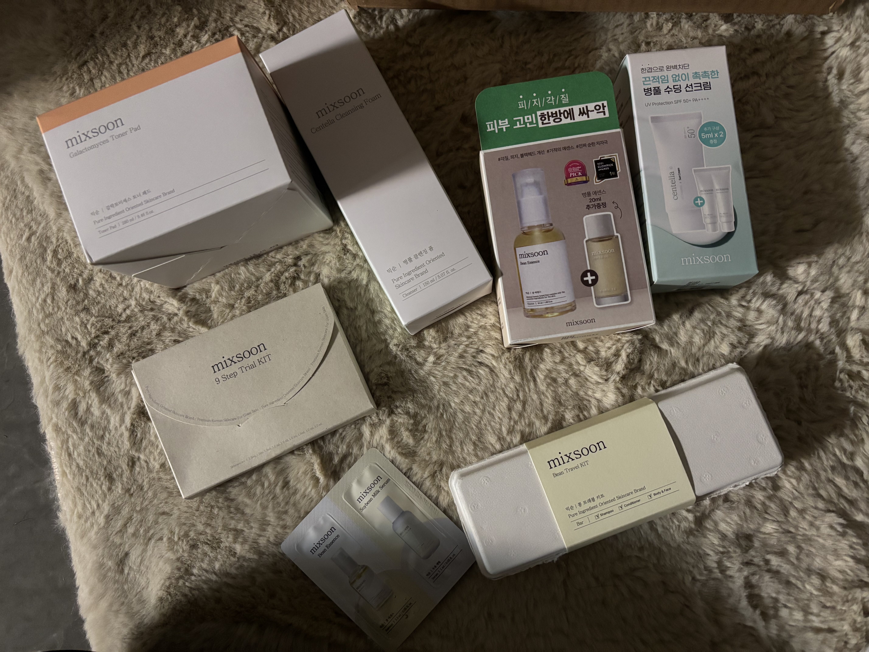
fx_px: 653
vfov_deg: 53.1
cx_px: 434
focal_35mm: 26
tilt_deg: -80.3
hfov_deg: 67.3
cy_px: 326
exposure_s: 1/31
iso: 640
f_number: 1.6
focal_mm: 5.96
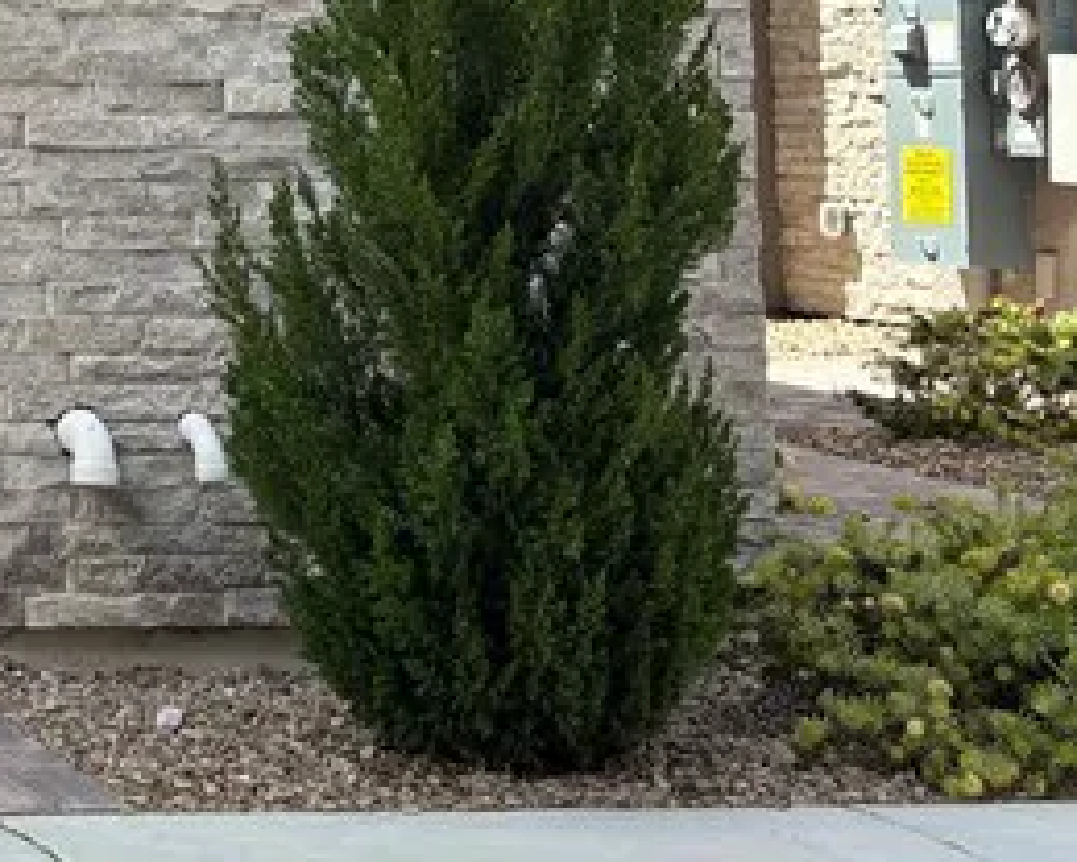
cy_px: -66
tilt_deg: +3.9
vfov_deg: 15.0
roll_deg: -0.7
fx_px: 3188
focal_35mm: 100
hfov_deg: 16.2
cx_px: -853
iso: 50
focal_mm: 5.96
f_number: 1.6
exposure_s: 1/1139
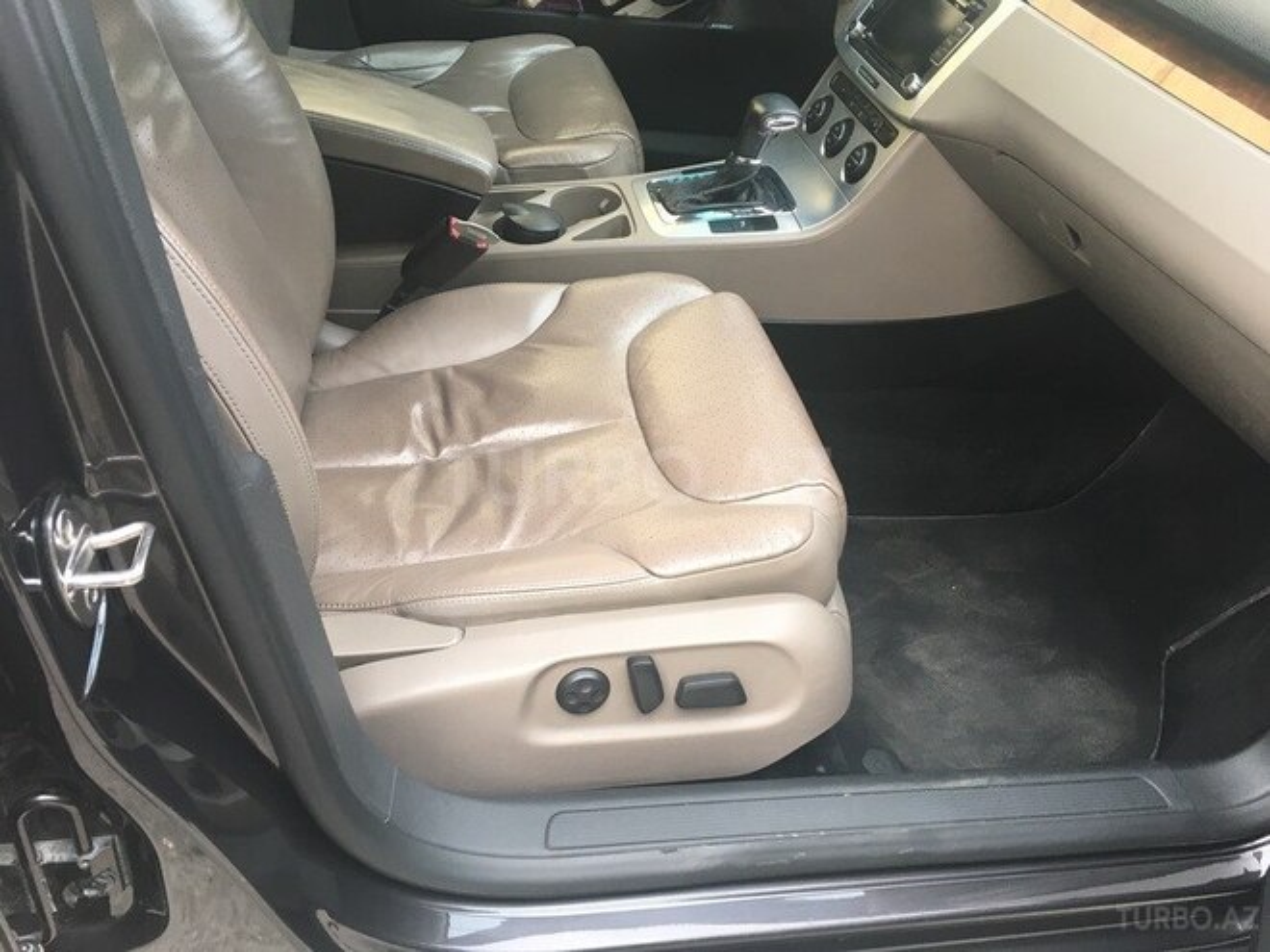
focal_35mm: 29
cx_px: 635
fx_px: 1064
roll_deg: -12.1
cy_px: 476
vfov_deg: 48.2
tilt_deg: -39.1
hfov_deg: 61.7
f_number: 2.2
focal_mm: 4.15
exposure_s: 1/30
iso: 32
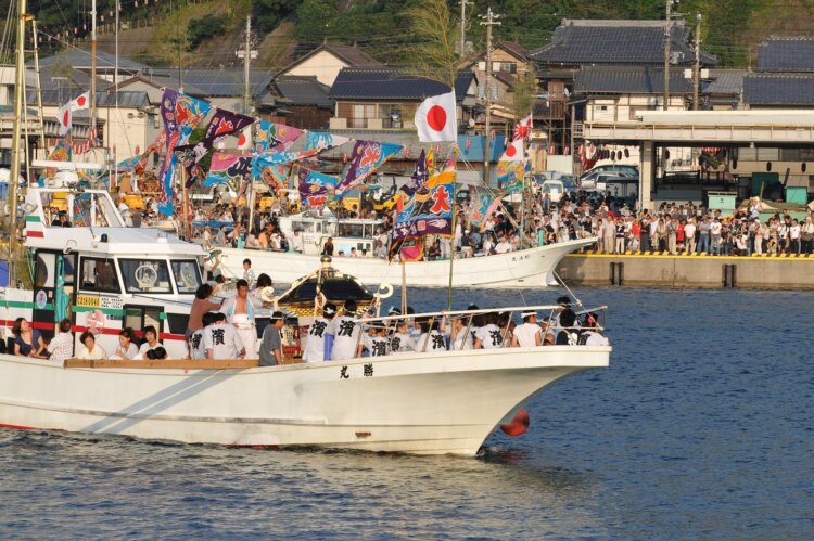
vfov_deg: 6.5
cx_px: 407
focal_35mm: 210
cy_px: 270
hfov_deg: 9.8
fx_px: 4745
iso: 500
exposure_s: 1/500
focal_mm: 140
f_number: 11
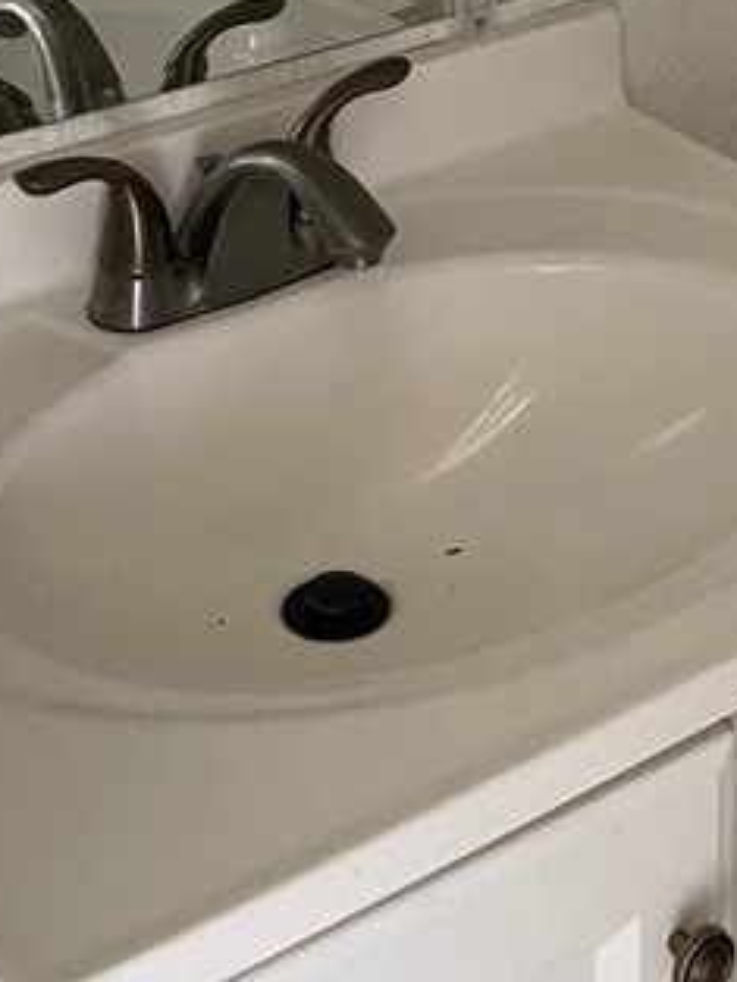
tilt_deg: -8.8
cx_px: 505
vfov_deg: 19.7
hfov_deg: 17.3
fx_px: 2411
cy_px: -521
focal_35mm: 85
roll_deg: -0.6
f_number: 1.6
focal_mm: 5.1
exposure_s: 1/40
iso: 500
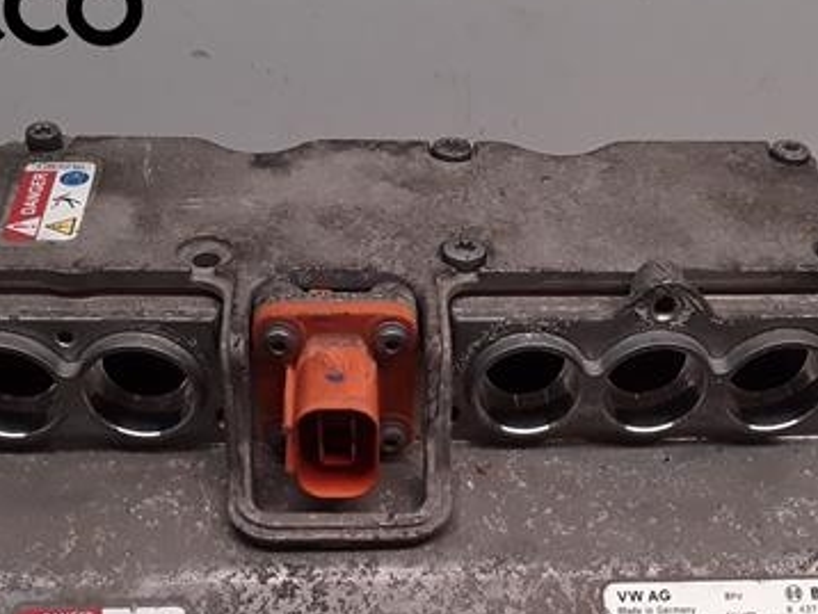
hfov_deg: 38.1
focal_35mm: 50
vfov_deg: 28.3
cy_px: 516
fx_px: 1182
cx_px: 434
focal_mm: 2.91
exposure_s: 1/259
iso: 100
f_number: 1.9
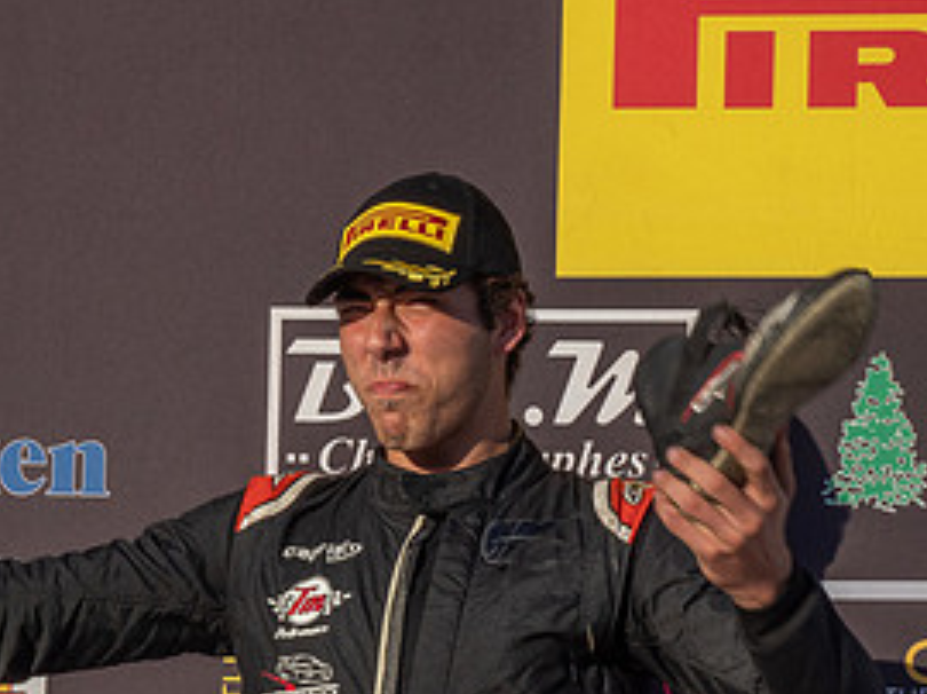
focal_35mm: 215
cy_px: 545
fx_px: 5752
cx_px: 275
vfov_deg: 6.9
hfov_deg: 9.2
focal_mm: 50
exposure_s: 1/160
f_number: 13
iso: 200
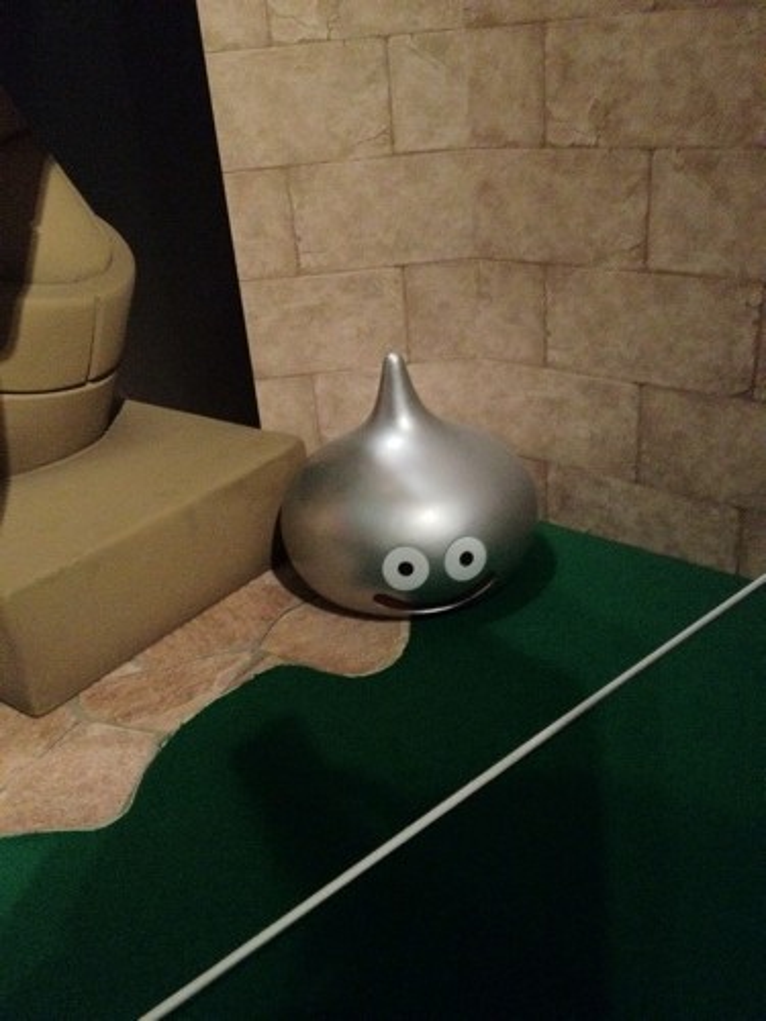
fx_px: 1033
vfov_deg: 52.6
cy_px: 510
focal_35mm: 35
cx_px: 383
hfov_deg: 40.7
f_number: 2.4
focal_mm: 4.28
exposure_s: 1/15
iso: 800
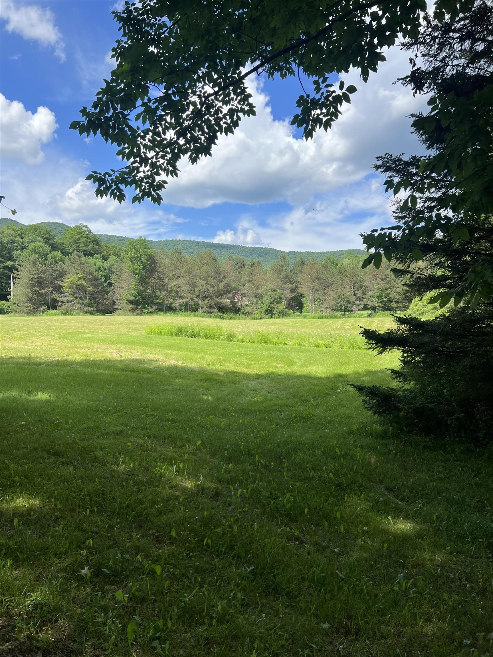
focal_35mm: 26
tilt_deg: -1.7
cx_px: 246
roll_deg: -0.1
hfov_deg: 53.1
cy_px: 328
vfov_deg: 67.3
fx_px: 494
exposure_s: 1/3165
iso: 50
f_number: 1.5
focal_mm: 5.7
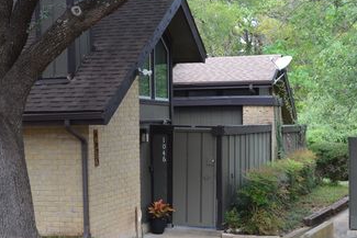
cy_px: 165
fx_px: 685
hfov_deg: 29.2
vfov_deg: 19.7
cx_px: 182
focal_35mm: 69
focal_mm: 30
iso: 280
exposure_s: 1/60
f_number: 8
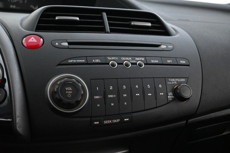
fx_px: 268
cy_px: 76
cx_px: 115
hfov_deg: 46.4
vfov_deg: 31.9
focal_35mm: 42
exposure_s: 1/50
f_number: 4.5
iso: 10000
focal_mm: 28
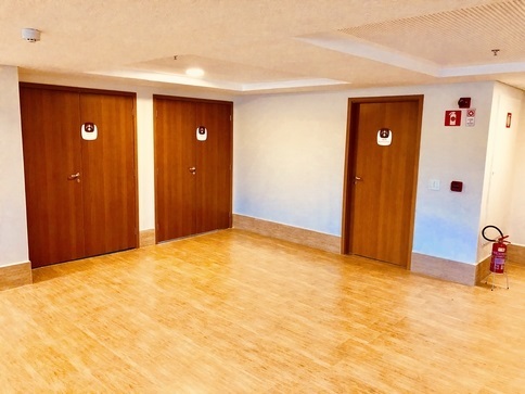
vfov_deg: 49.7
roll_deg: -1.2
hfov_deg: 63.4
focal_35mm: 28
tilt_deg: -8.7
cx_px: 262
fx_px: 425
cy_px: 197
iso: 100
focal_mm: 4
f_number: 1.8
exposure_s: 1/13
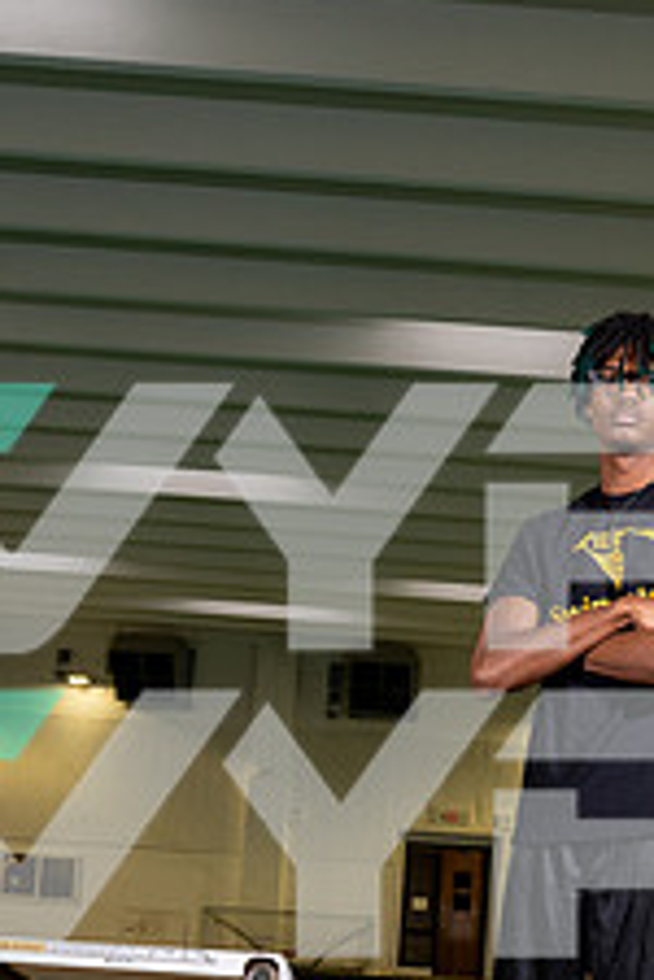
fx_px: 1526
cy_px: 828
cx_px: 445
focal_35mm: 56
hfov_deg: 24.1
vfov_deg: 34.2
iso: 1000
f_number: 5.6
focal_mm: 28
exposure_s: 1/250
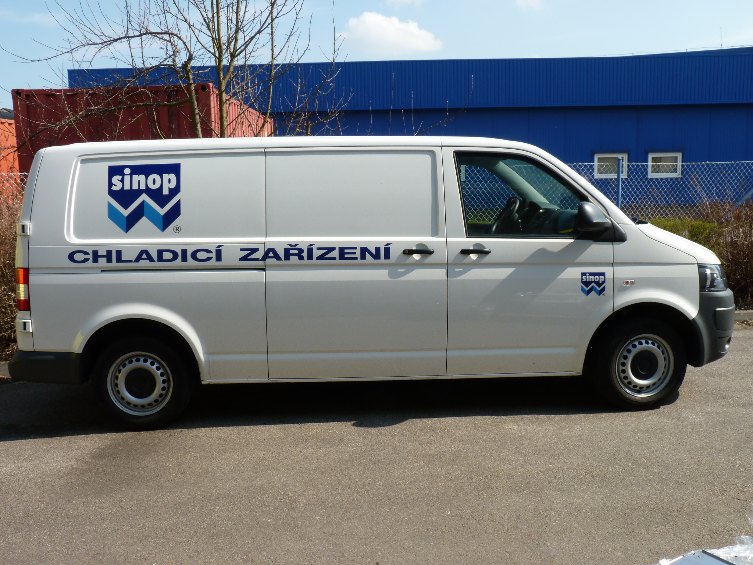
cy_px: 282
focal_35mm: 34
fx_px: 740
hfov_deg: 54.0
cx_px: 376
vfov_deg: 41.8
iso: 80
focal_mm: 6
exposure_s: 1/250
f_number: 5.6
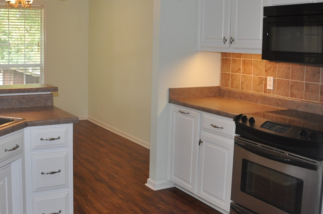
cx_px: 118
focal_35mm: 44
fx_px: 394
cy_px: 83
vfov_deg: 30.3
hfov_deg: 44.1
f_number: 3.5
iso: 800
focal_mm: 18
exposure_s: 1/125
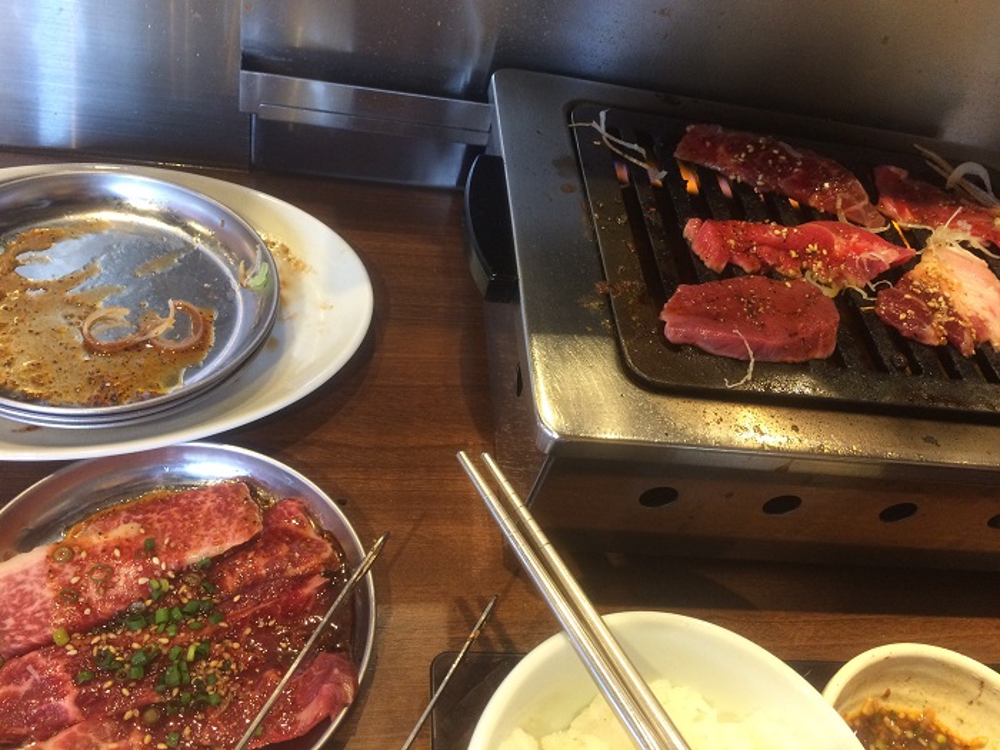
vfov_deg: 48.2
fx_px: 838
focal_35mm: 29
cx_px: 500
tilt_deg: -48.1
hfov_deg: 61.7
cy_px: 375
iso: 160
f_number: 2.2
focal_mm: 4.15
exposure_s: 1/30
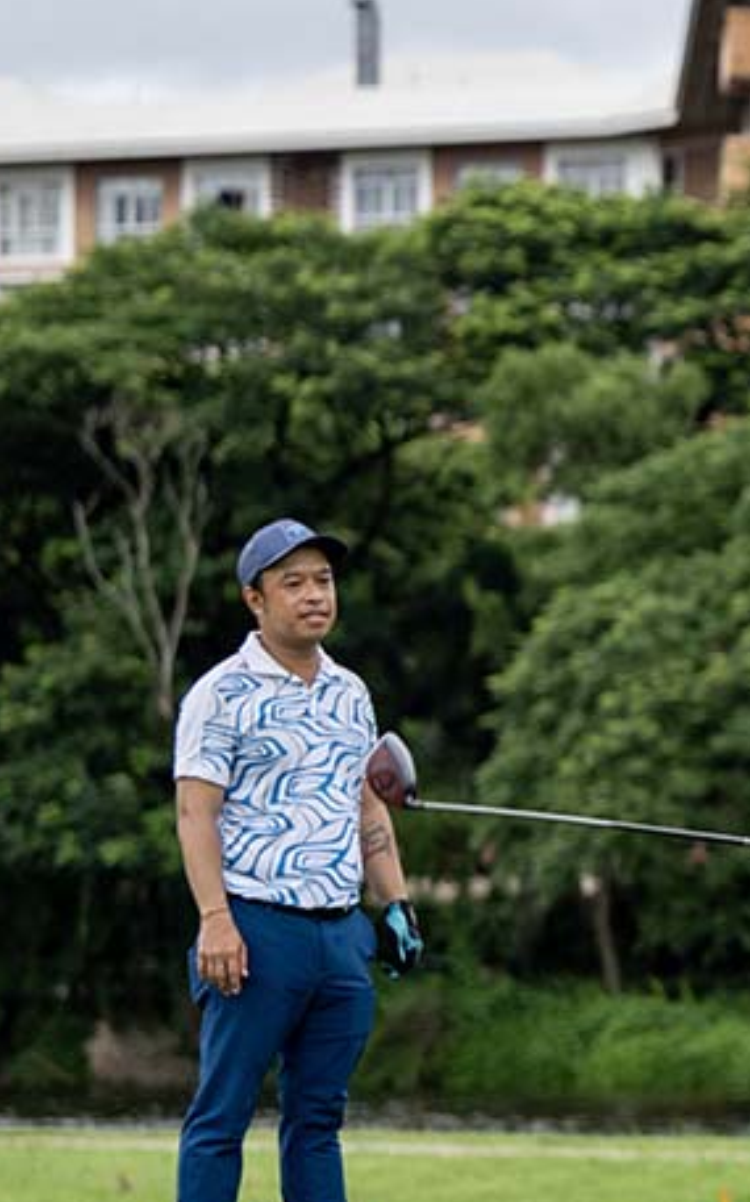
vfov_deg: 12.7
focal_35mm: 165
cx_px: 1189
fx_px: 5405
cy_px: 736
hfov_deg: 7.8
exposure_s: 1/3200
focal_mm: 77
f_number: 2.8
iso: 400
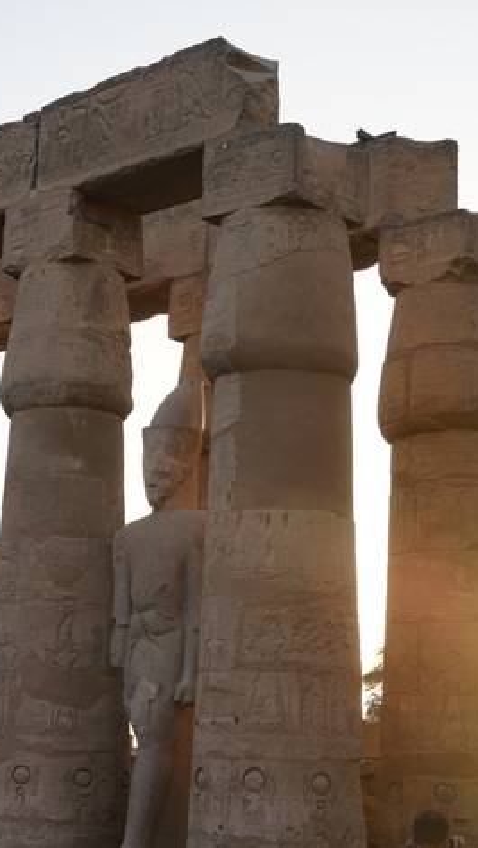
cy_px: 425
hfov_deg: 15.3
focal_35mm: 78
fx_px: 1756
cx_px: 16
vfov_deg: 27.2
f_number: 7.1
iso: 100
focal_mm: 49
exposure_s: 1/100
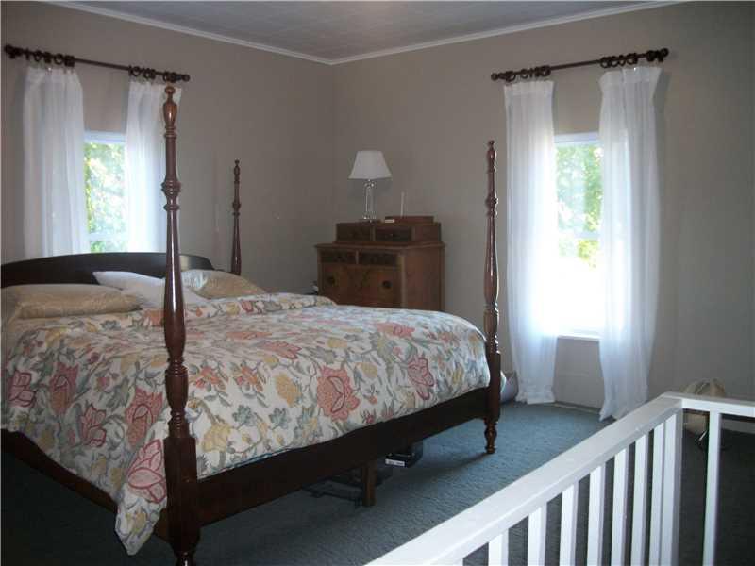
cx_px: 378
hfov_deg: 56.8
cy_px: 283
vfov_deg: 44.2
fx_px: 698
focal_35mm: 32
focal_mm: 5.7
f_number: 2.9
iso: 160
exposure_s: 1/30
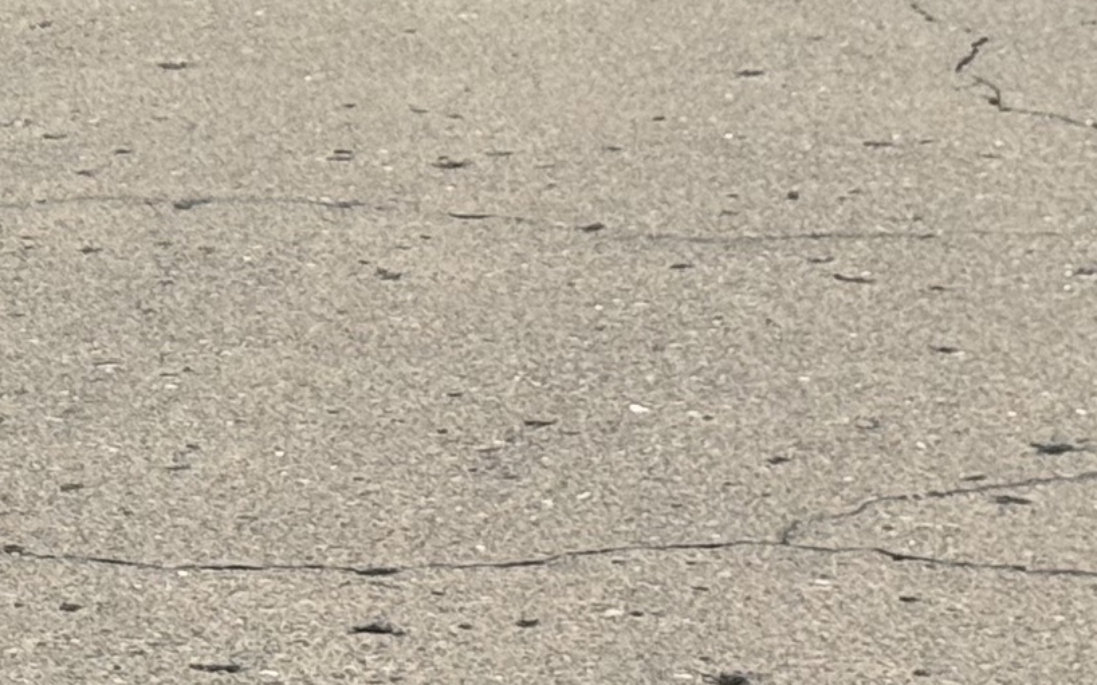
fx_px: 5710
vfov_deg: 6.8
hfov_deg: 10.8
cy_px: -385
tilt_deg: -2.9
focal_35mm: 191
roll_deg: +0.1
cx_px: -146
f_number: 1.78
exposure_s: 1/633
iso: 64
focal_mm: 6.76
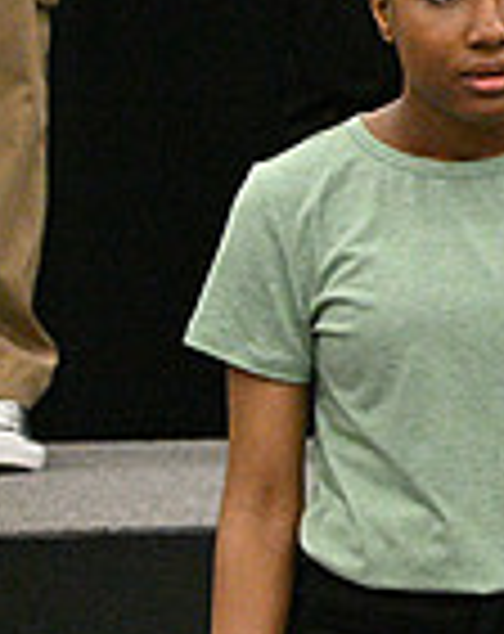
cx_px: 1282
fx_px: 10880
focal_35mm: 581
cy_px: 92
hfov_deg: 2.6
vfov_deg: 3.3
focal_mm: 150
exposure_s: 1/640
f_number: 5
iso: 12800
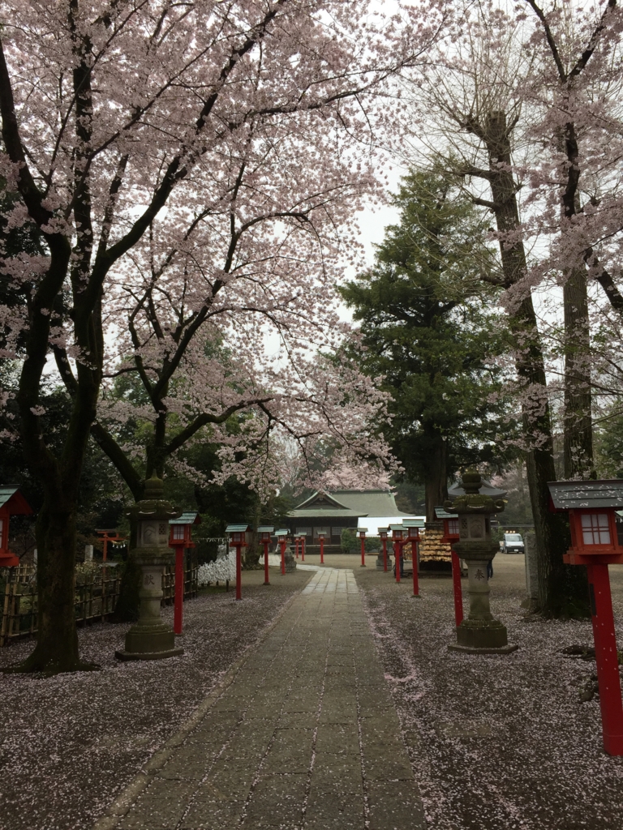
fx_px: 696
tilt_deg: +11.8
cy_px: 415
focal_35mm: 29
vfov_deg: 61.7
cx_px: 312
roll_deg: +1.1
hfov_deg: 48.2
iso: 32
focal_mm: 4.15
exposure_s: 1/174
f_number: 2.2
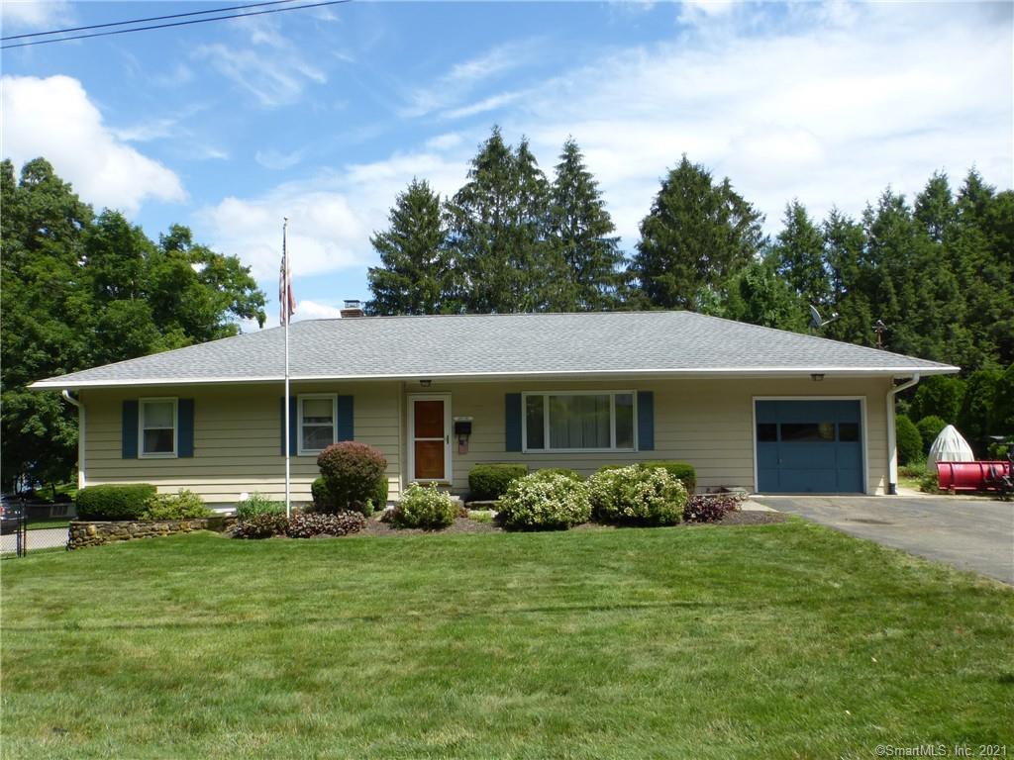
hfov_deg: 67.3
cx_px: 507
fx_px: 762
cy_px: 380
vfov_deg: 53.1
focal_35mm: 26
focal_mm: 4.4
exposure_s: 1/640
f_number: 4
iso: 100
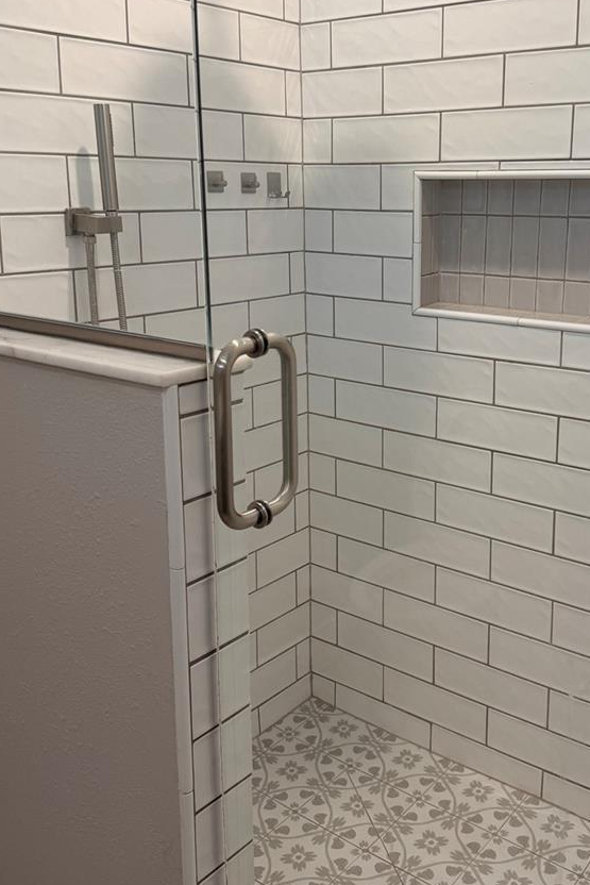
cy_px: 372
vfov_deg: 52.9
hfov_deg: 36.6
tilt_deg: -12.5
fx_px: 885
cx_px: 384
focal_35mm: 36
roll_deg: -0.6
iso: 160
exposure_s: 1/120
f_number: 1.78
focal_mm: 6.76
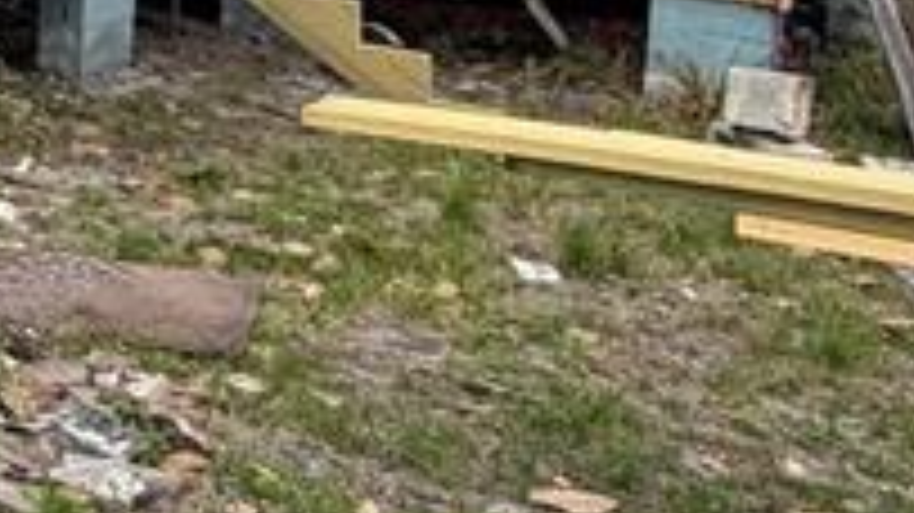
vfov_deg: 14.7
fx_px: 1865
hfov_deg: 20.9
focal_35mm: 77
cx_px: -635
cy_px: -220
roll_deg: -1.0
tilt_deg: -4.9
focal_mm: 2.22
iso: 40
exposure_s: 1/644
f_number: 2.2
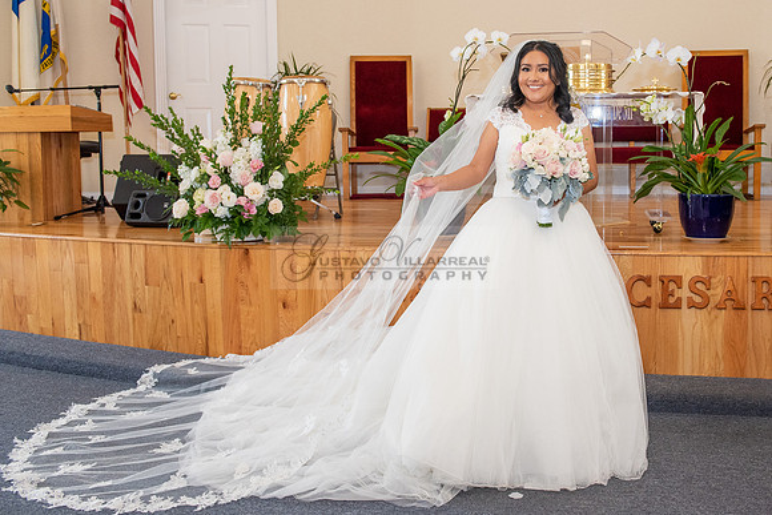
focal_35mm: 37
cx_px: 486
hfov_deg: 50.8
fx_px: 803
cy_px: 199
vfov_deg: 35.4
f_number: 4.5
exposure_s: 1/160
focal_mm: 28
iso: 1000
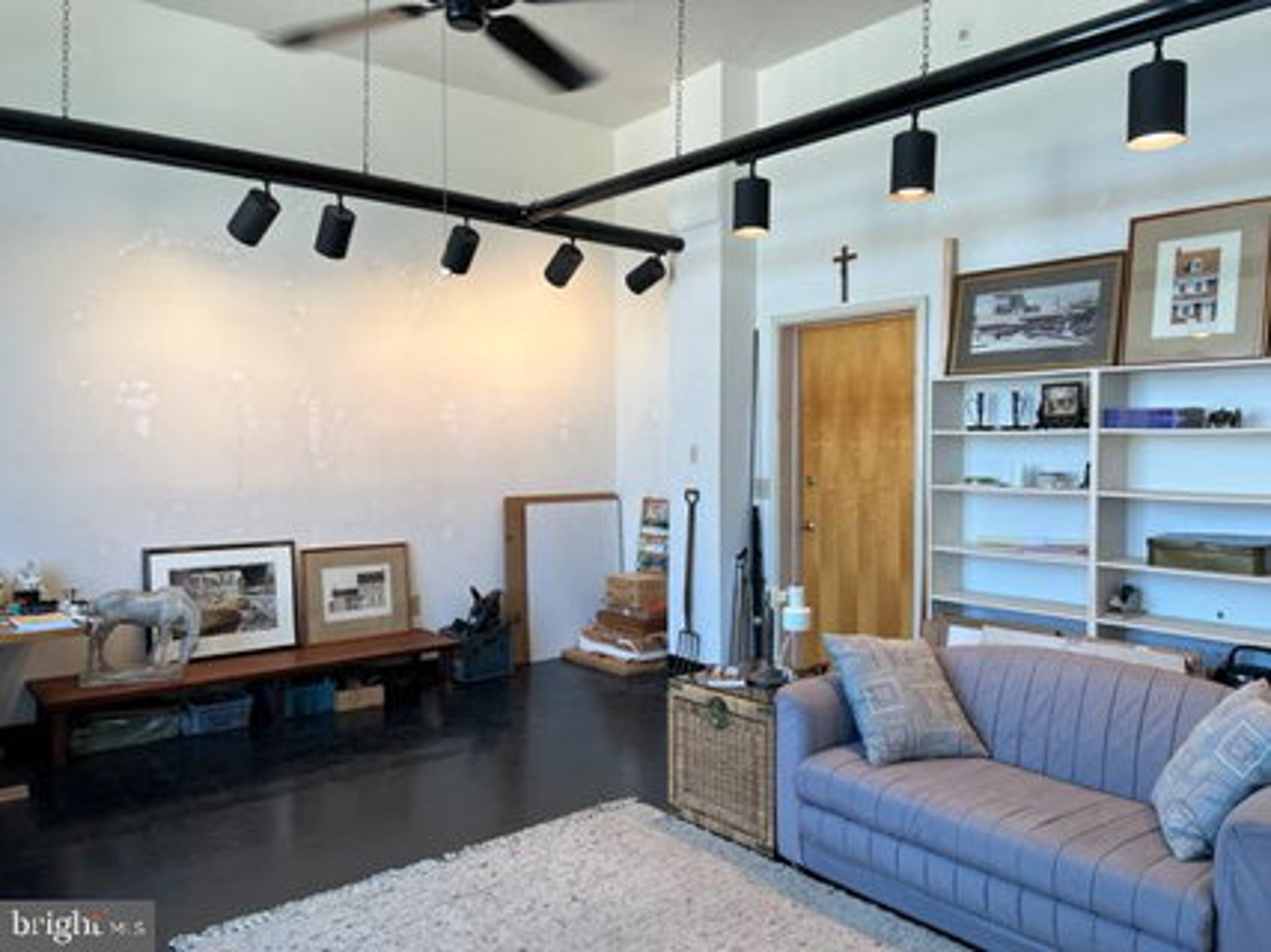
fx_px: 954
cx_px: 636
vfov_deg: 53.0
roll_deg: +0.4
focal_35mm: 26
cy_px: 476
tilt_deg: -2.3
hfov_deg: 67.3
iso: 40
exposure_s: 1/120
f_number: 1.5
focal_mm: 5.7
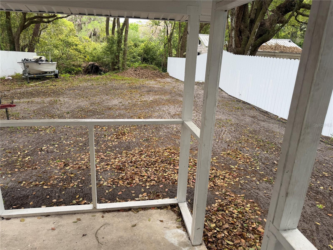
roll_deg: -2.3
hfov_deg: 71.6
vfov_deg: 56.8
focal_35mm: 24
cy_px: 125
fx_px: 231
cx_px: 166
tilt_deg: -18.1
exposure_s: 1/235
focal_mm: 6.76
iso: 64
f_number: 1.78
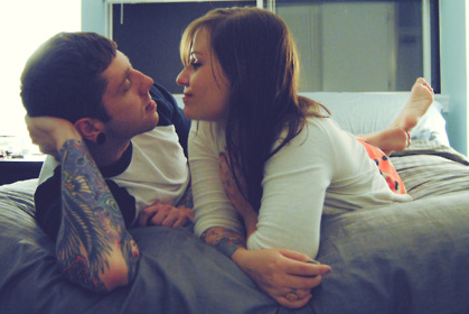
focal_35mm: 43
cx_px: 251
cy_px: 128
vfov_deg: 31.2
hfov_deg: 45.4
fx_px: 561
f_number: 3.5
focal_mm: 24
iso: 1600
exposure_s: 1/30
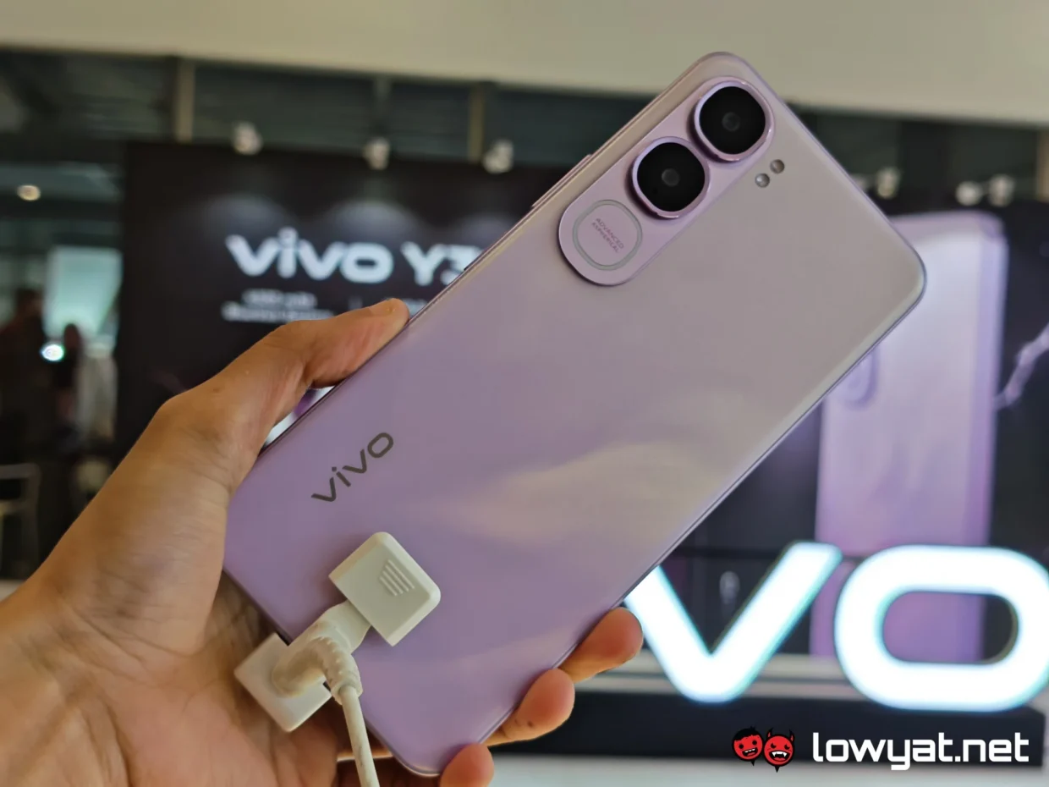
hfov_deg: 41.2
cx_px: 524
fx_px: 1394
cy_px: 394
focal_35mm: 46
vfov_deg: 31.5
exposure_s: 1/180
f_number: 1.6
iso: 50
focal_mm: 5.4
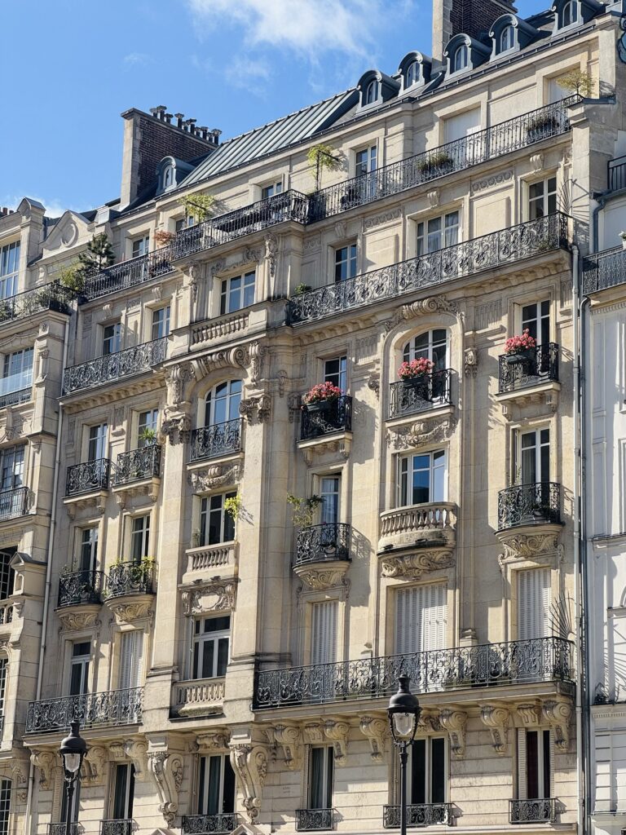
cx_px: 313
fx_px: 1857
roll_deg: -1.9
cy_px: 418
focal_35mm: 77
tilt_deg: +16.8
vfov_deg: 25.3
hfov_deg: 19.1
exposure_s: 1/699
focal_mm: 9
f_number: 2.8
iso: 25
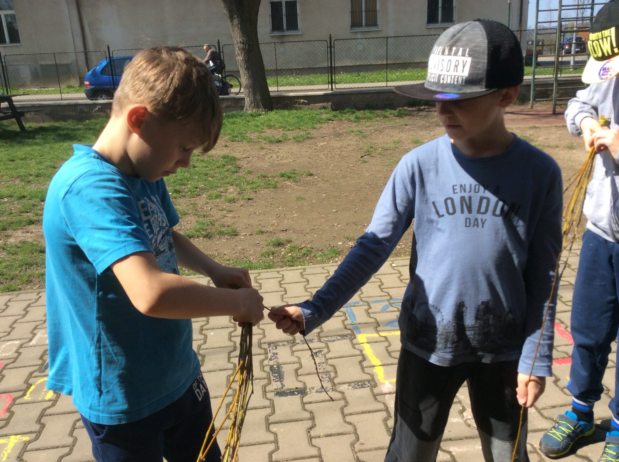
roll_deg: +3.6
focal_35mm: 32
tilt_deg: -17.2
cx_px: 310
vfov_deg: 44.1
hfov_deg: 56.9
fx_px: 571
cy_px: 231
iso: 32
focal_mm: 3.3
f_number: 2.4
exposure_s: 1/937
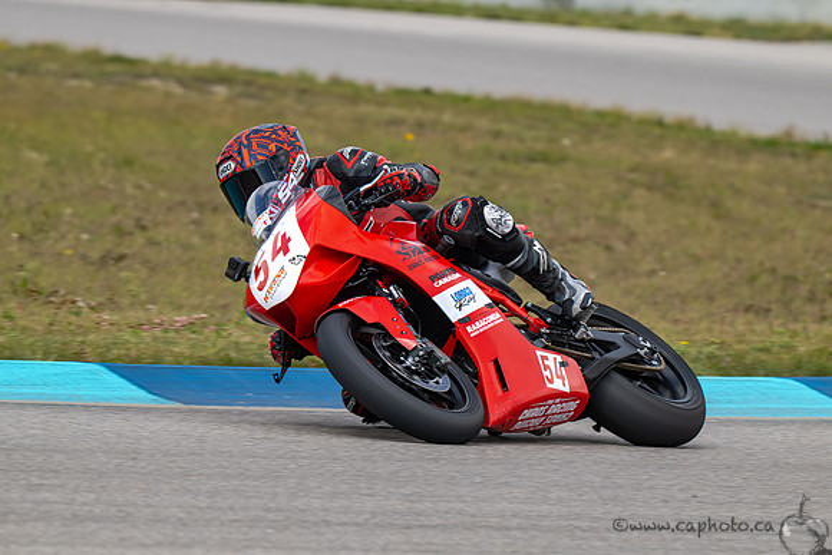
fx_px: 11095
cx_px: 416
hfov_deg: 4.3
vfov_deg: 2.9
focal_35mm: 480
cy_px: 278
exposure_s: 1/800
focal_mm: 480
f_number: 11
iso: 560
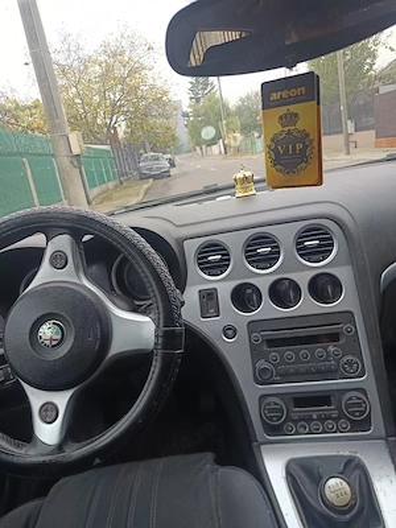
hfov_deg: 56.8
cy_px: 264
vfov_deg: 71.6
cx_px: 198
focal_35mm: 24
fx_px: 366
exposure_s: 1/50
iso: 272
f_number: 1.7
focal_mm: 5.31
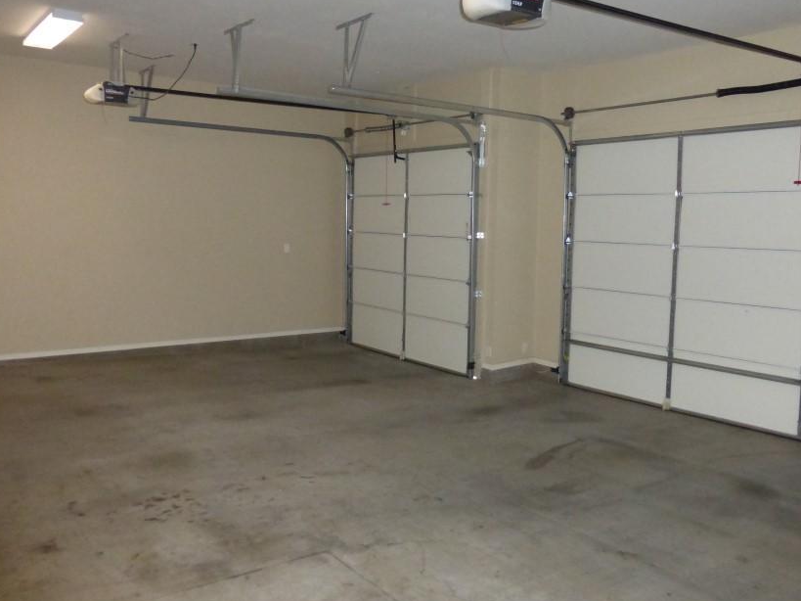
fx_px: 694
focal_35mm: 30
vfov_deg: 46.8
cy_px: 286
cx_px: 442
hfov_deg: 59.8
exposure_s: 1/60
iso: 800
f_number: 3.3
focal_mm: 4.3
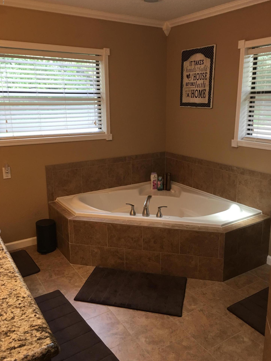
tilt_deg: -13.8
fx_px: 313
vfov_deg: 60.0
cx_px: 135
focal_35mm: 30
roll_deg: +0.3
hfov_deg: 46.8
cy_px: 176
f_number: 2.2
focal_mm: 4.15
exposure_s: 1/30
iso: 40
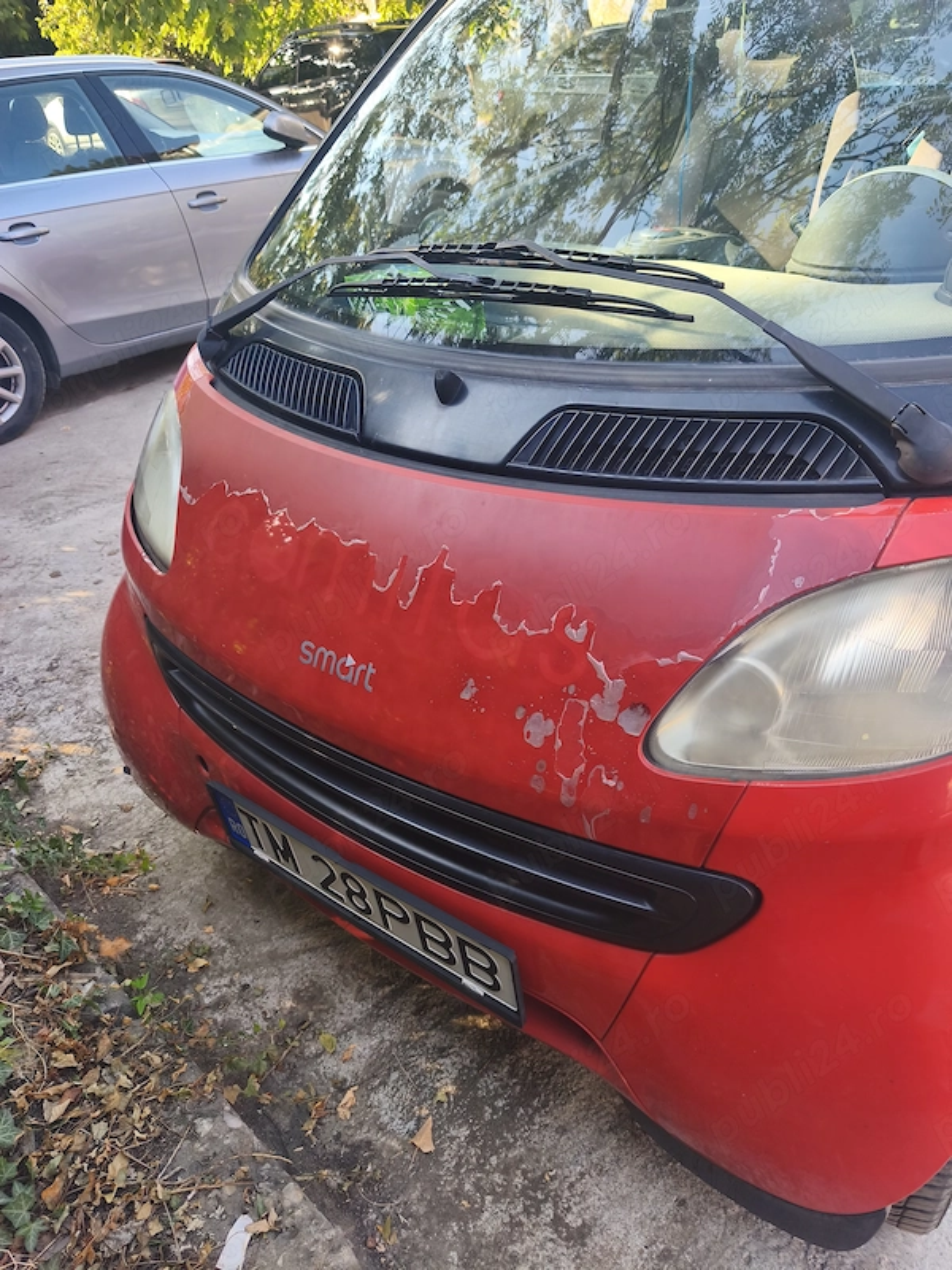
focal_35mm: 23
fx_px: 843
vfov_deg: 73.9
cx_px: 476
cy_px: 635
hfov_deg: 58.9
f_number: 1.65
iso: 64
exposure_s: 1/99.9
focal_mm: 6.18
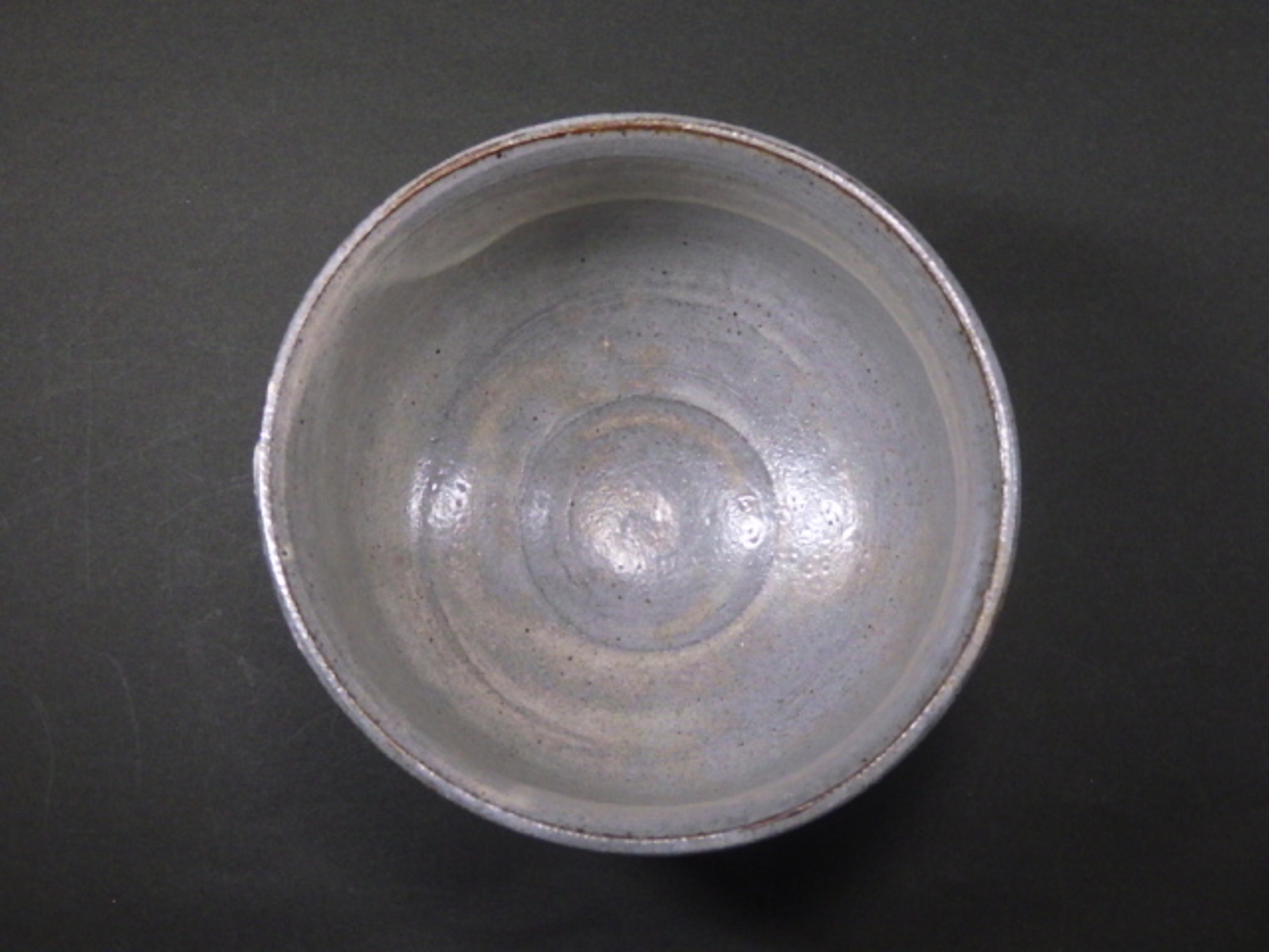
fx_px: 1870
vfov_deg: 28.6
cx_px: 634
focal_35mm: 51
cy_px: 476
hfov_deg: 37.5
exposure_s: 1/60
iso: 200
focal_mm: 9.1
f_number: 4.4
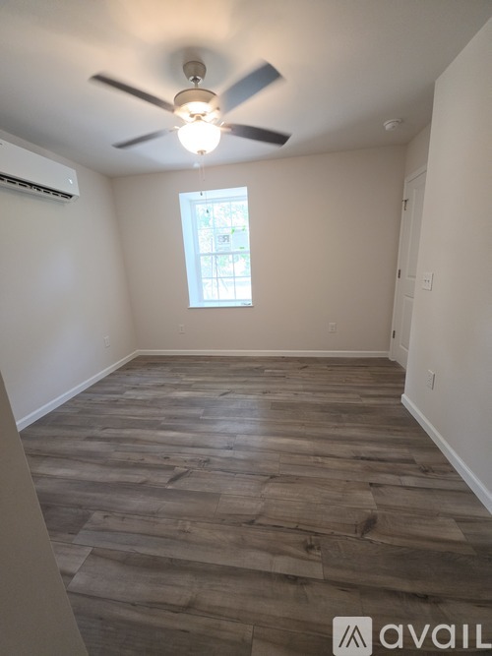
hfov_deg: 89.9
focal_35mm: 13
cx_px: 246
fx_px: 246
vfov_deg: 106.2
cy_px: 328
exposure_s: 1/120
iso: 250
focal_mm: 2.2
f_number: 1.9
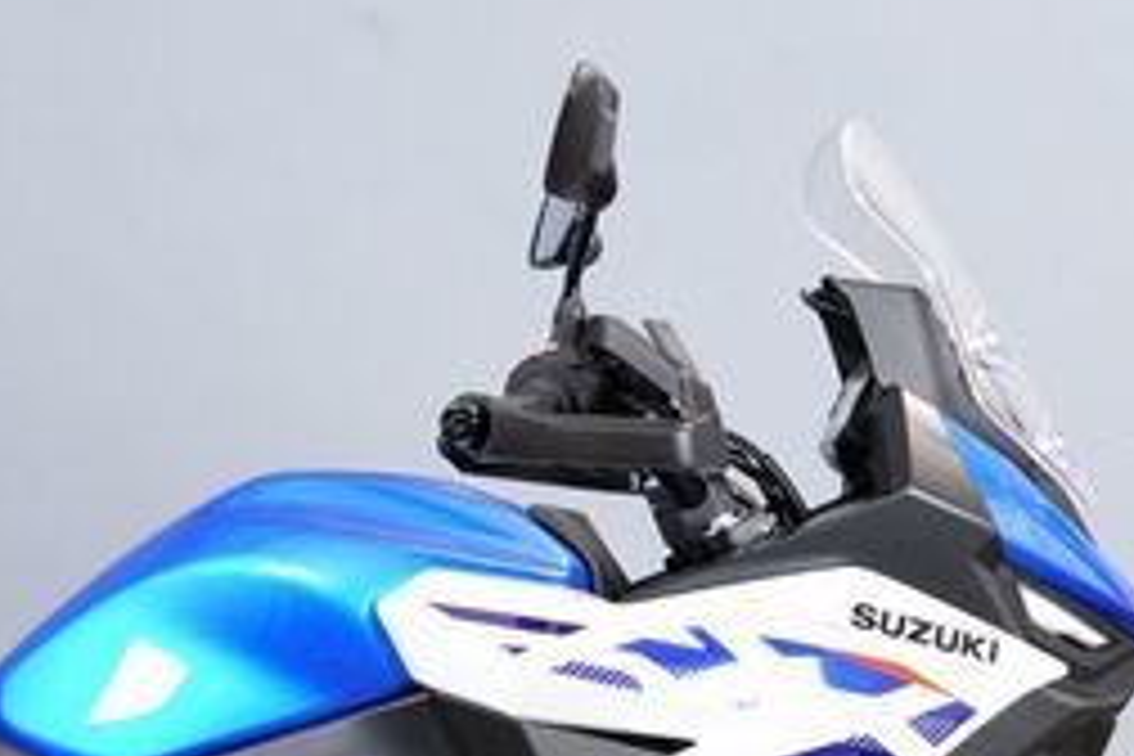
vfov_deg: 8.2
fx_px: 5197
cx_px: 162
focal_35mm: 165
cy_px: 889
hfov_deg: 12.4
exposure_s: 1/125
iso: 5000
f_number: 7.1
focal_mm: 65
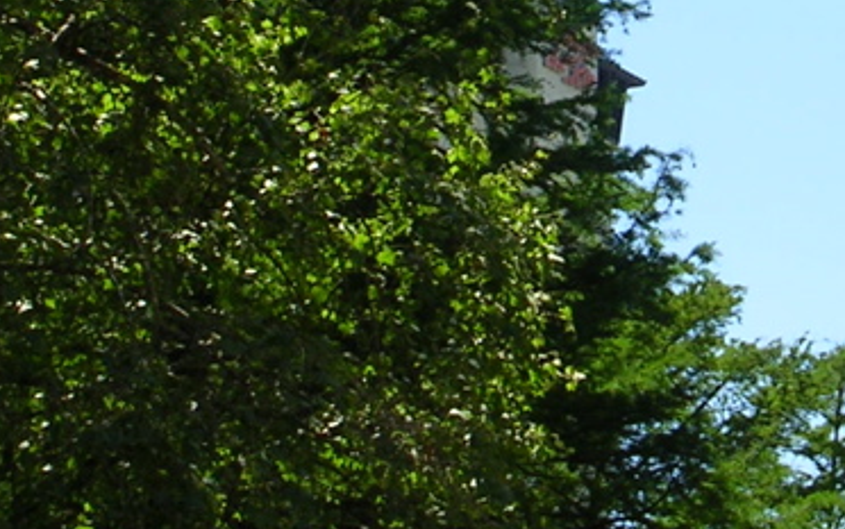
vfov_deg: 8.1
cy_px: -61
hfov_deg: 12.9
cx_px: 684
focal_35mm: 161
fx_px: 3710
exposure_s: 1/160
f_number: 6.4
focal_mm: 8
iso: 50
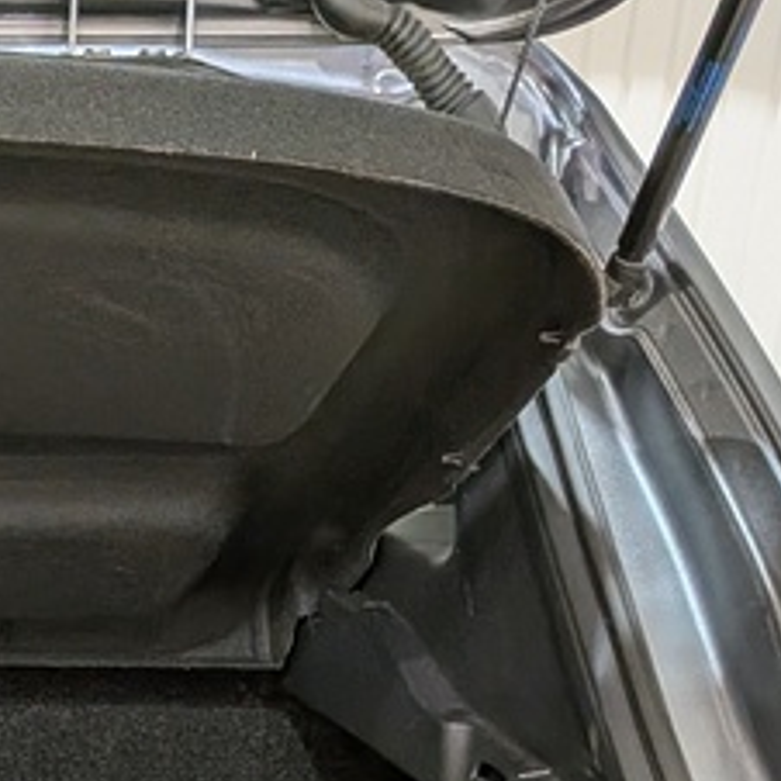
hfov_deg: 16.2
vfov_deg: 16.6
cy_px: 1151
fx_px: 2450
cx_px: -470
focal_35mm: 96
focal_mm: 4.53
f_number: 1.7
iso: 170
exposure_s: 1/120
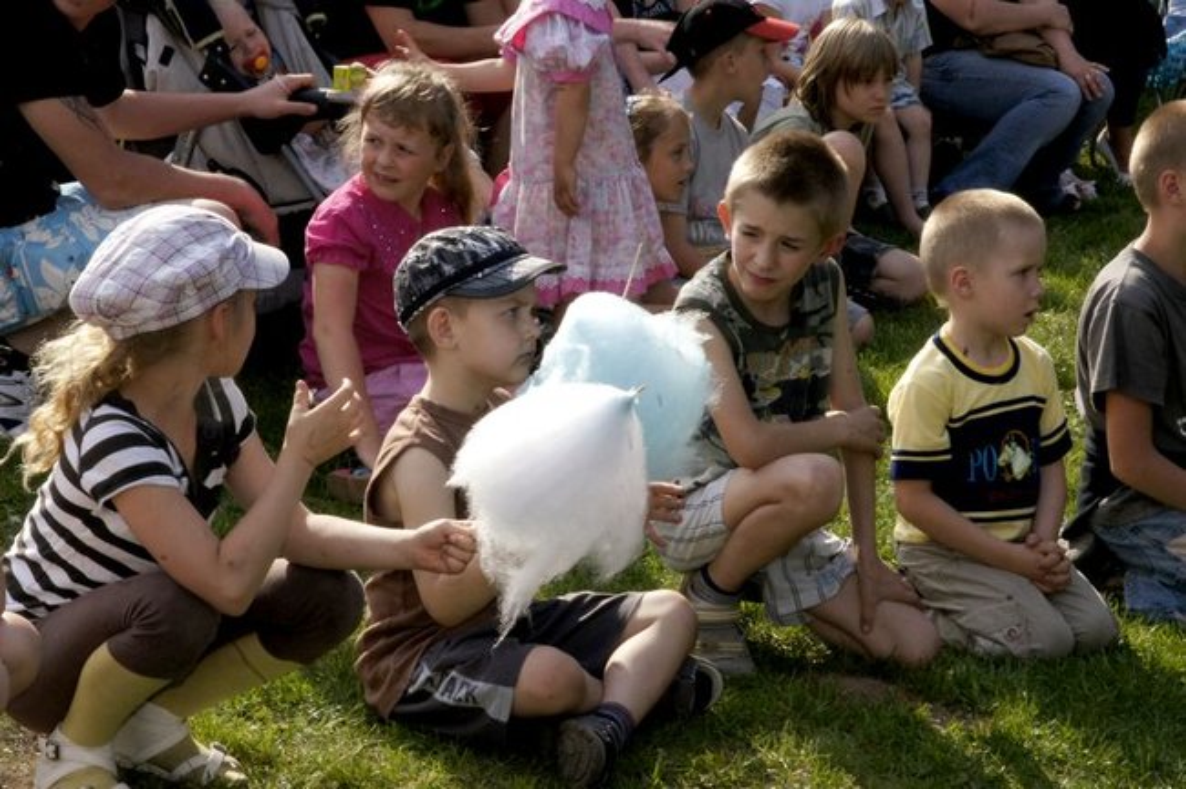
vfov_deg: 13.0
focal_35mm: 105
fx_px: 3456
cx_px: 593
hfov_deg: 19.5
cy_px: 394
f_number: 32
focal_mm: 70
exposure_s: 1/160
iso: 800
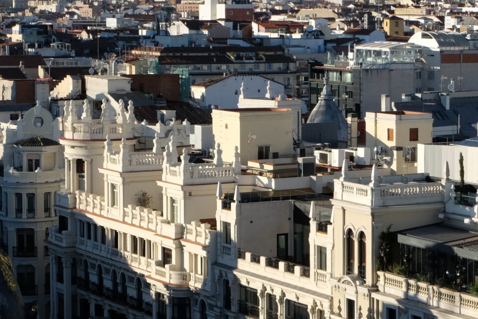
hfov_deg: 15.2
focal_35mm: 130
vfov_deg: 10.5
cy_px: 104
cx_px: 576
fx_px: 1726
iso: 1000
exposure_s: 1/500
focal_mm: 32.9
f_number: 14
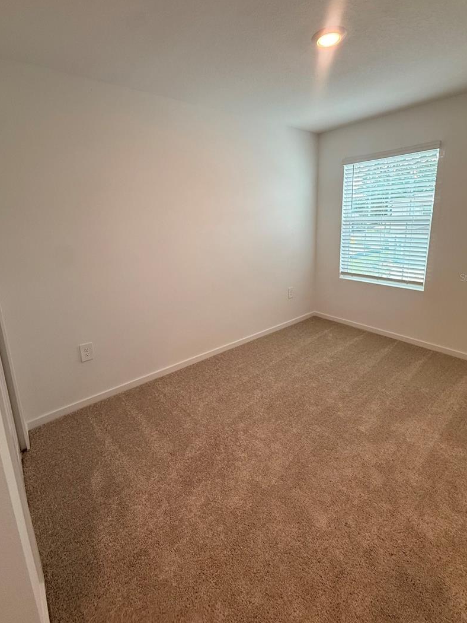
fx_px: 288
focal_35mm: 16
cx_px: 235
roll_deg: +1.9
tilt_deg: -11.7
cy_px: 277
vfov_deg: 94.1
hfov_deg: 78.1
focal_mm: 2.22
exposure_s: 1/120
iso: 125
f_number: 2.2
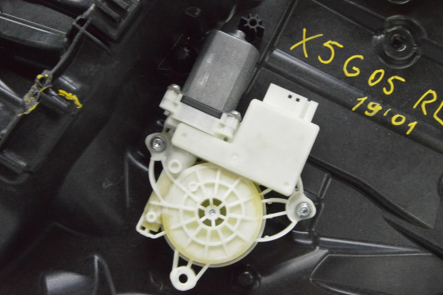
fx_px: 492
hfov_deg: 48.5
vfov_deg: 33.4
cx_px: 225
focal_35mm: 40
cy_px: 147
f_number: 20
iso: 6400
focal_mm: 26
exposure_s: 1/15
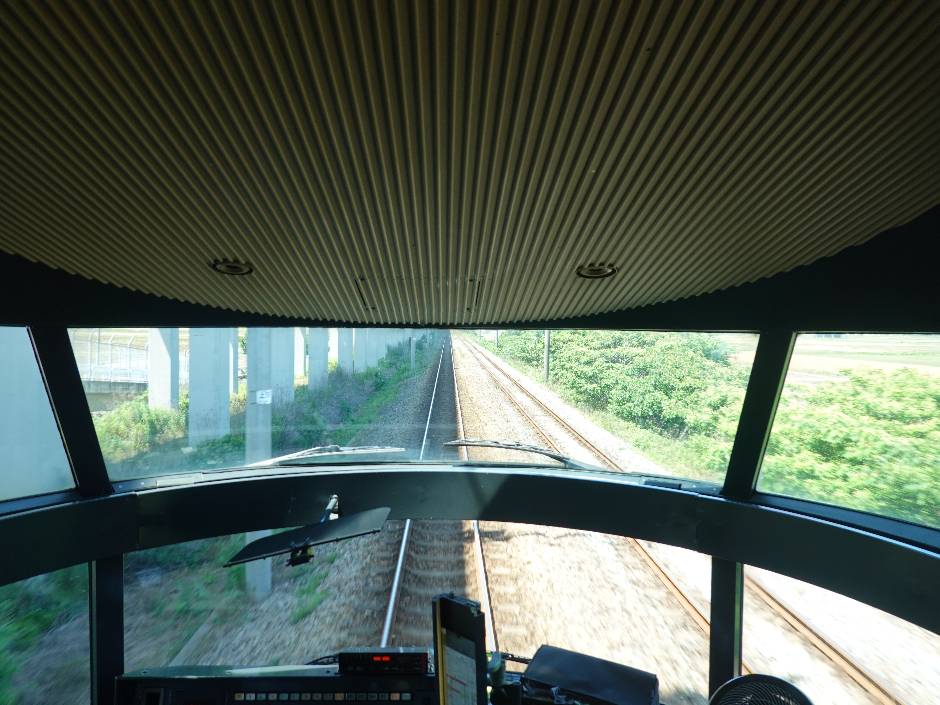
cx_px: 467
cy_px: 353
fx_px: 706
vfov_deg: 53.1
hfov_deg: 67.3
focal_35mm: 26
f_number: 2.8
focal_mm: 9
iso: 125
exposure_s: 1/160
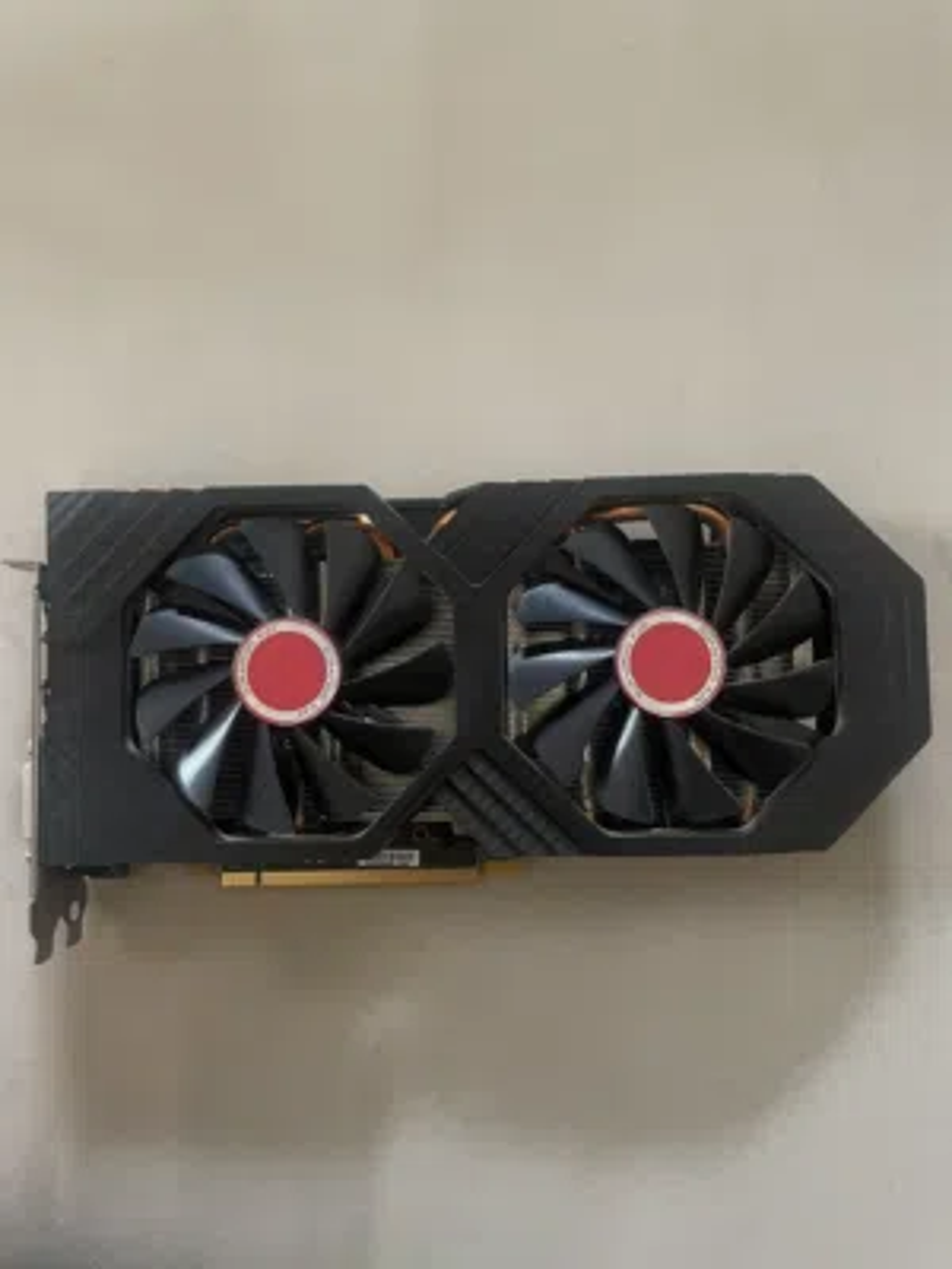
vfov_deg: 67.3
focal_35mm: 26
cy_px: 634
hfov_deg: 53.1
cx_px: 476
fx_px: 953
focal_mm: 4.2
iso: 800
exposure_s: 1/30
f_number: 1.6
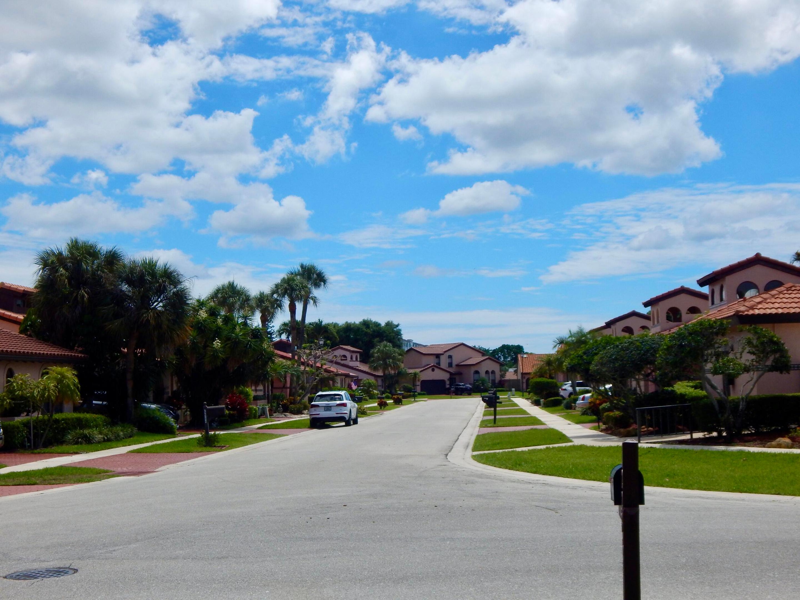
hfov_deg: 39.7
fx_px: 1109
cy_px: 300
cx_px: 400
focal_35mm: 48
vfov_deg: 30.3
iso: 125
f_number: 7.4
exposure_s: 1/800
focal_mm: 8.6
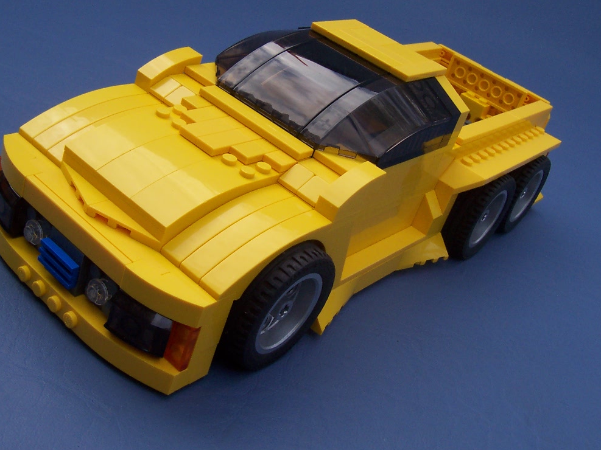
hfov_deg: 42.0
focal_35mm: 45
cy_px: 185
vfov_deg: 32.1
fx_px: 781
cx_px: 272
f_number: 5.6
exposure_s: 1/180
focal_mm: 5.6
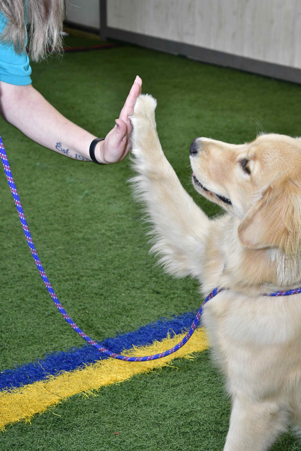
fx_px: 903
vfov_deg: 28.1
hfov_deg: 18.9
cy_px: 226
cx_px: 150
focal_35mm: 72
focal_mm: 48
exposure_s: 1/100
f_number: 6.3
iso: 800
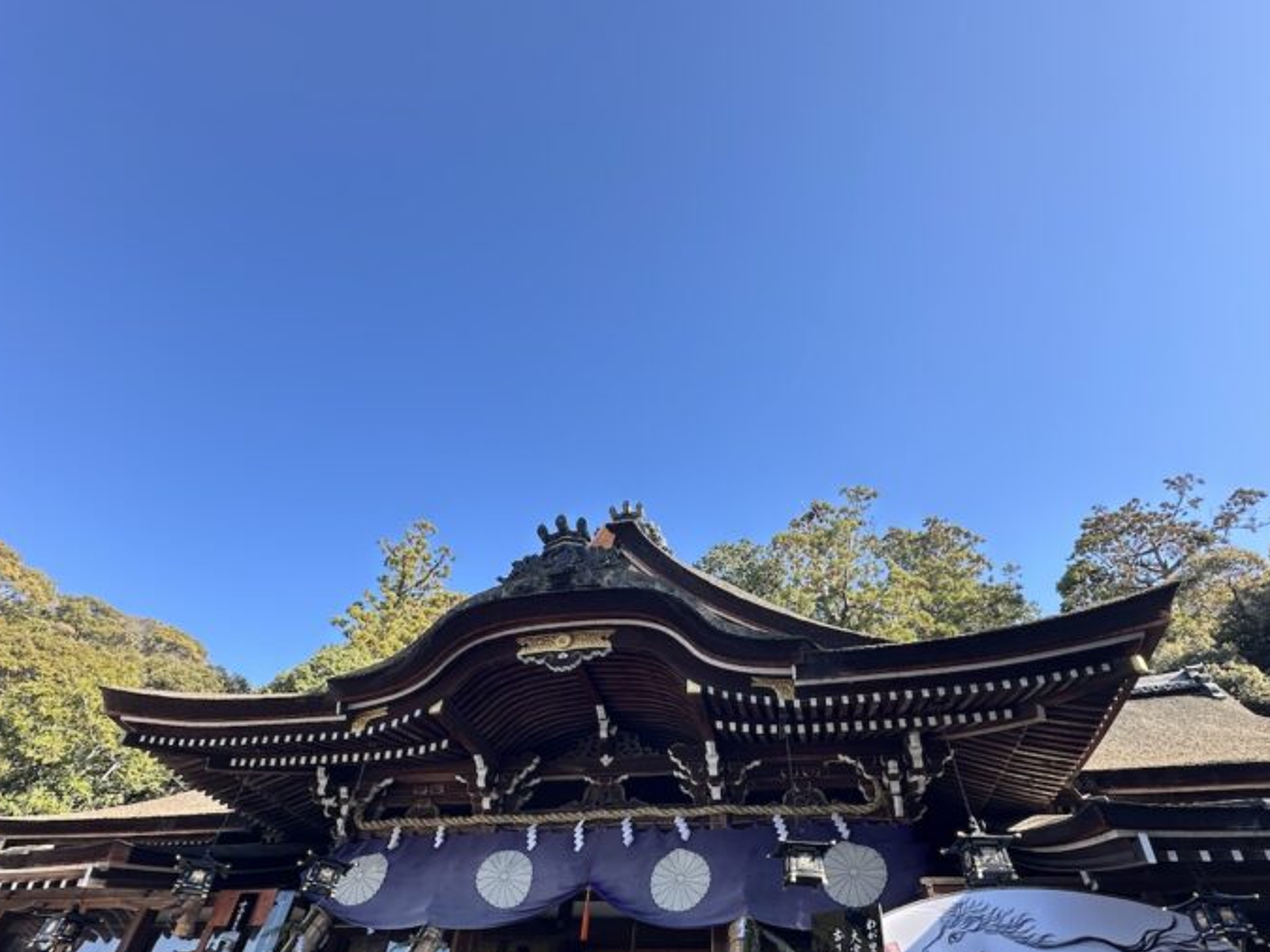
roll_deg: -2.2
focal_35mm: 17
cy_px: 565
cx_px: 655
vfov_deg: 74.0
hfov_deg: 91.0
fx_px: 624
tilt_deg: +41.5
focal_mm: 2.22
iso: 40
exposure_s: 1/283
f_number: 2.2
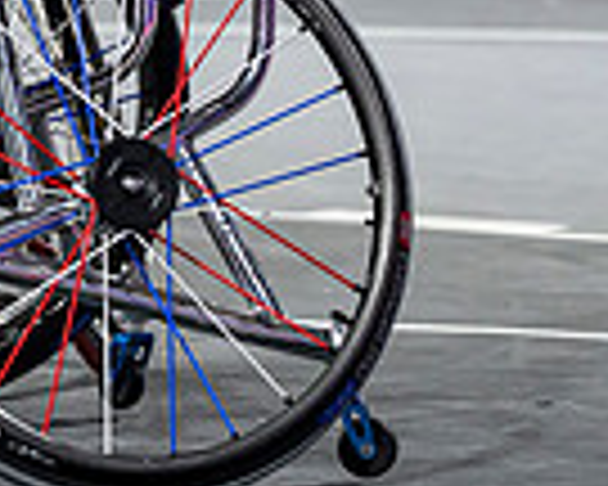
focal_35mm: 442
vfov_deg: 3.5
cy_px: -508
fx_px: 7954
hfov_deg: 4.4
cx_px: 330
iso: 2500
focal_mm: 94
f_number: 3.2
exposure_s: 1/1600
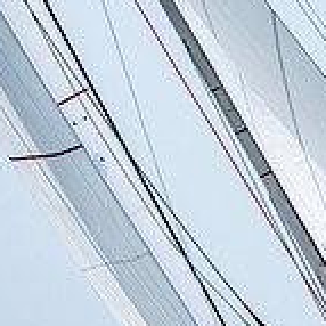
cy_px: 432
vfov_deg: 1.1
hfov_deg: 1.1
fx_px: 16813
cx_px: 490
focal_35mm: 1578
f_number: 5.6
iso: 320
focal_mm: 300
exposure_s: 1/2500
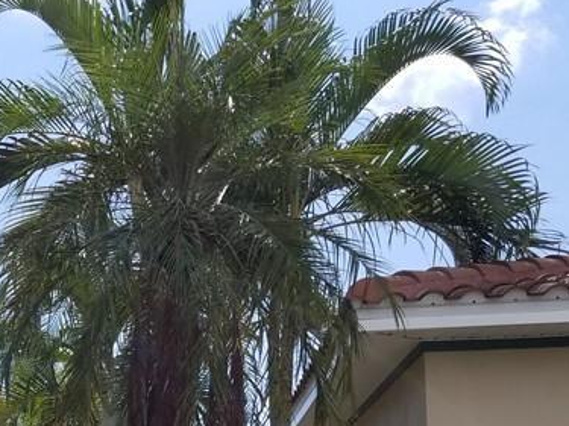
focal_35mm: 71
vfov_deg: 19.6
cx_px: -152
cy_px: 502
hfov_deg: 24.3
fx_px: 1167
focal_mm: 4.25
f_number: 1.7
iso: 50
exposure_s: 1/4496
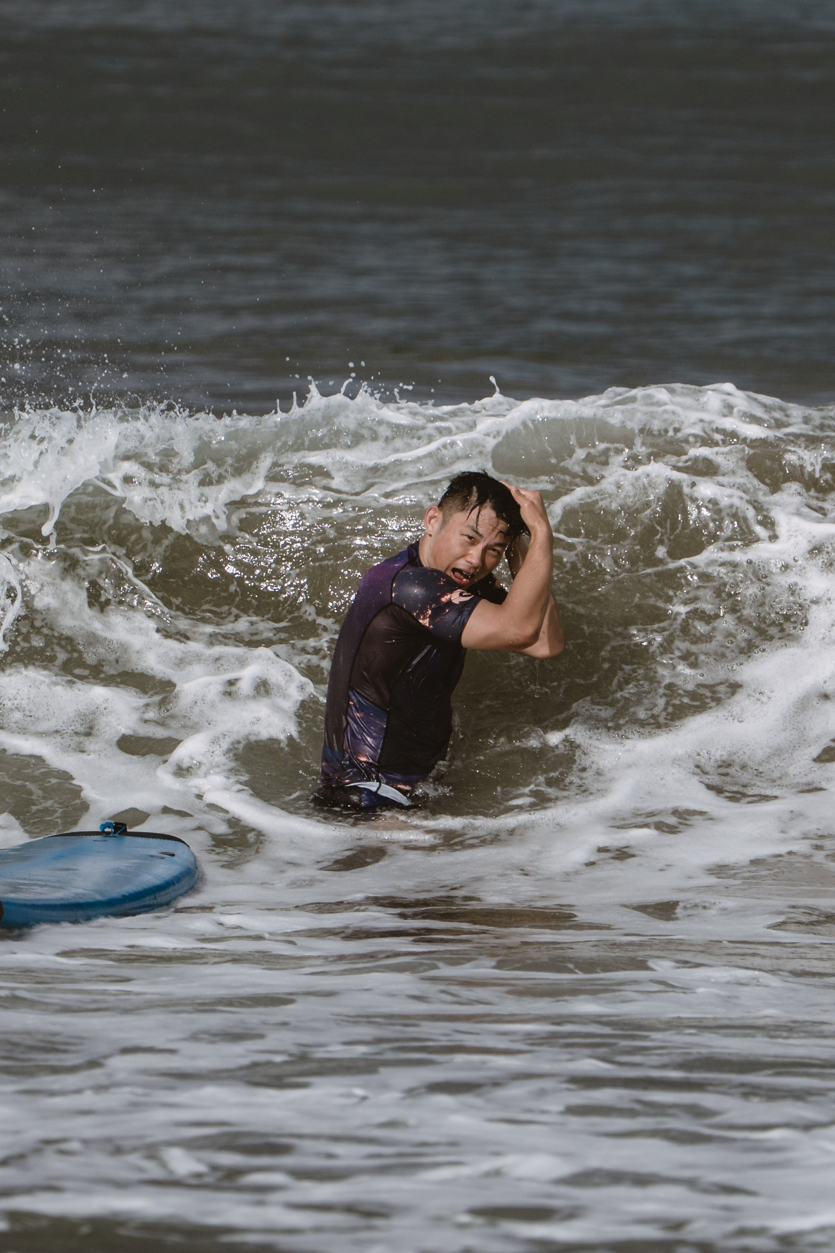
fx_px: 36146
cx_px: 483
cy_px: 600
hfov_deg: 1.3
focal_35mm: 1039
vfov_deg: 2.0
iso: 250
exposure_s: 1/4000
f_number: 6.3
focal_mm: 600
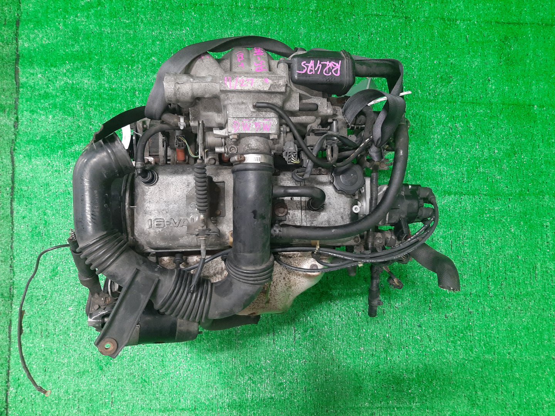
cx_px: 278
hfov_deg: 67.3
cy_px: 208
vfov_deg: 53.1
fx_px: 417
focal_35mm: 26
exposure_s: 1/50
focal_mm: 3.93
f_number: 1.7
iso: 192
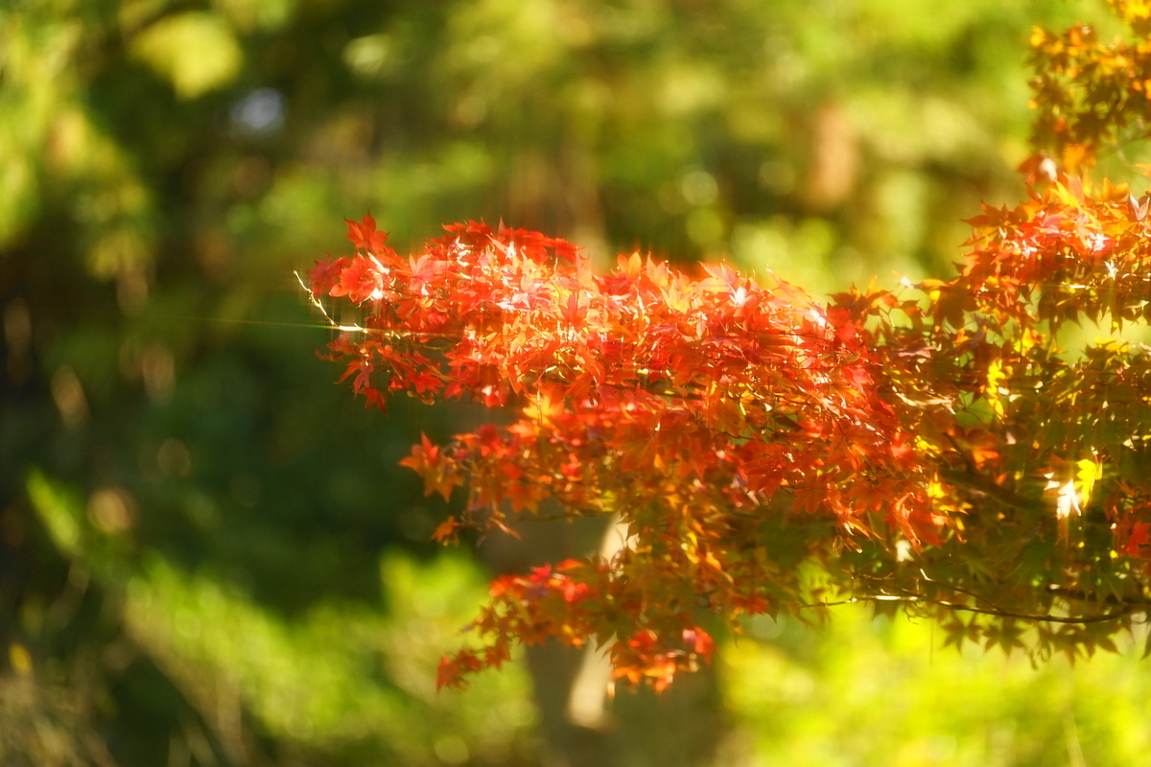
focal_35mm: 300
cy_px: 384
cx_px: 576
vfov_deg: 4.6
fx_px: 9591
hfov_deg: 6.9
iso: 500
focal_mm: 300
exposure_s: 1/320
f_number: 5.6
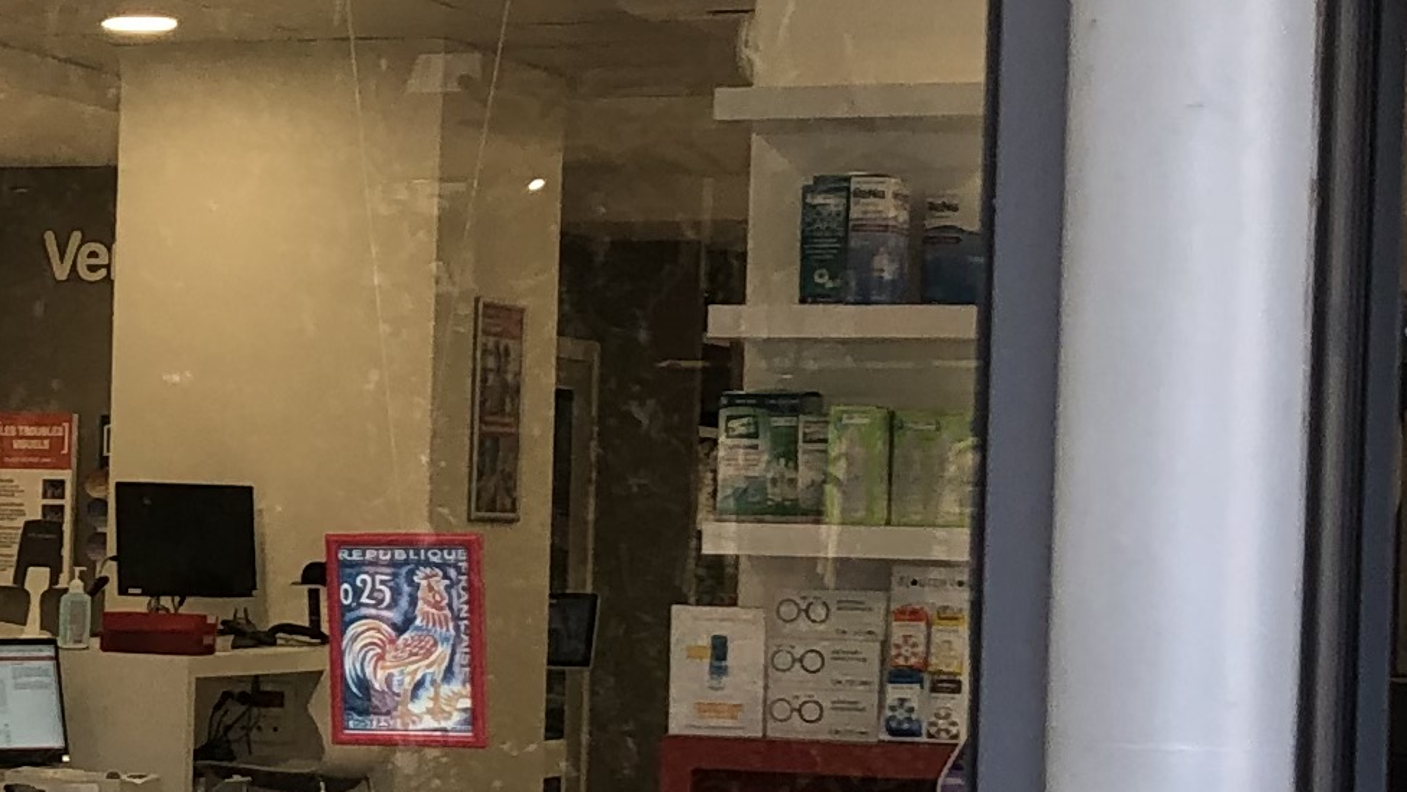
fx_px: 4701
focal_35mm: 126
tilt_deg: -2.7
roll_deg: -1.2
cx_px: -564
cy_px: 600
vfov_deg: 9.6
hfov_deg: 15.9
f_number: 1.8
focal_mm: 3.99
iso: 32
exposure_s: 1/100
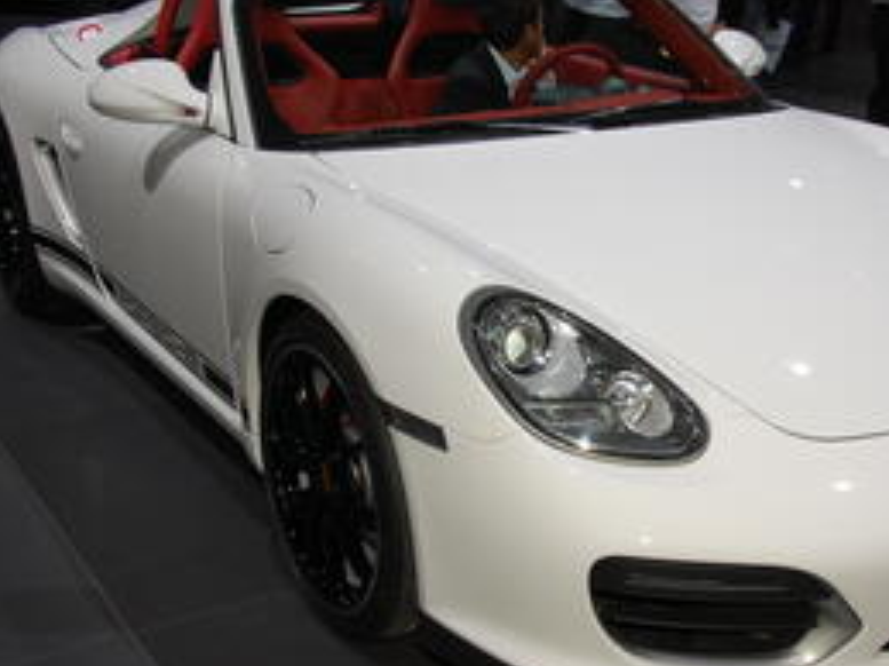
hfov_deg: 34.3
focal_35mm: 56
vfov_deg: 26.2
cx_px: 570
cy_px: 343
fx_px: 1431
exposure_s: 1/200
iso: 200
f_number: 7.1
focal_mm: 25
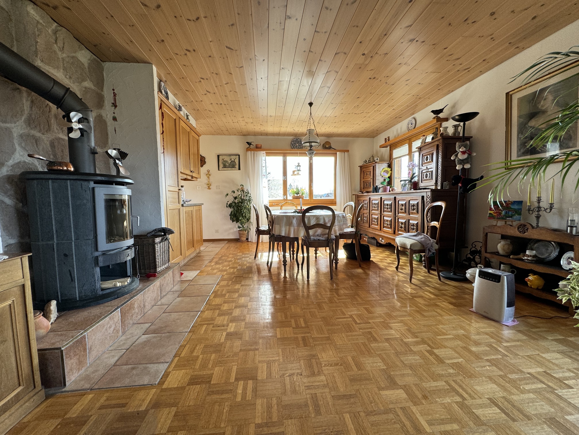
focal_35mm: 14
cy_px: 218
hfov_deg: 102.1
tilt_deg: -4.3
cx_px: 290
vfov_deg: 85.7
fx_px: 234
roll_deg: +0.8
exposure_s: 1/99
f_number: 2.2
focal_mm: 2.22
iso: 64
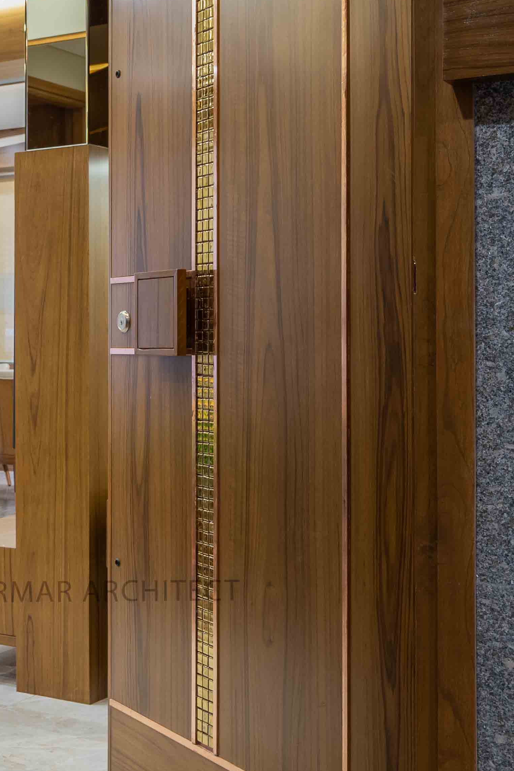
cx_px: -134
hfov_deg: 20.8
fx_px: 1285
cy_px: 377
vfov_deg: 33.4
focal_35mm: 60
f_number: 8
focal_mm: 23
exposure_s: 1/10
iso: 320
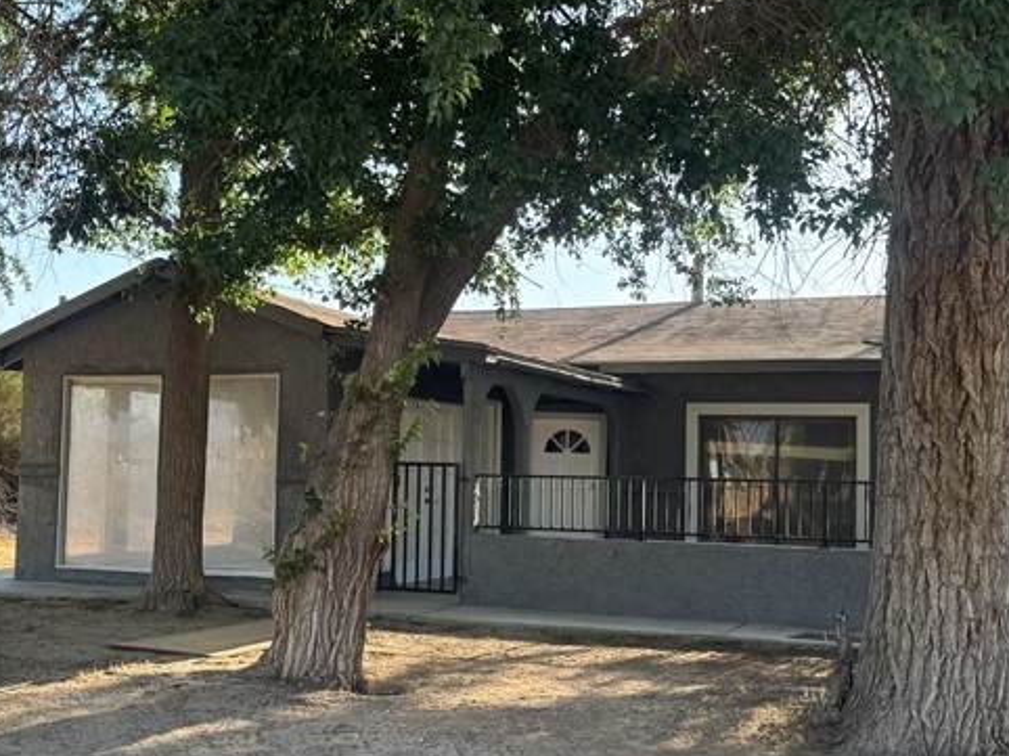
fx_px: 1486
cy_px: 408
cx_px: 356
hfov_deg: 37.2
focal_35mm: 51
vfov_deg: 28.5
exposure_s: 1/773
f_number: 1.78
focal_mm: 6.76
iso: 80
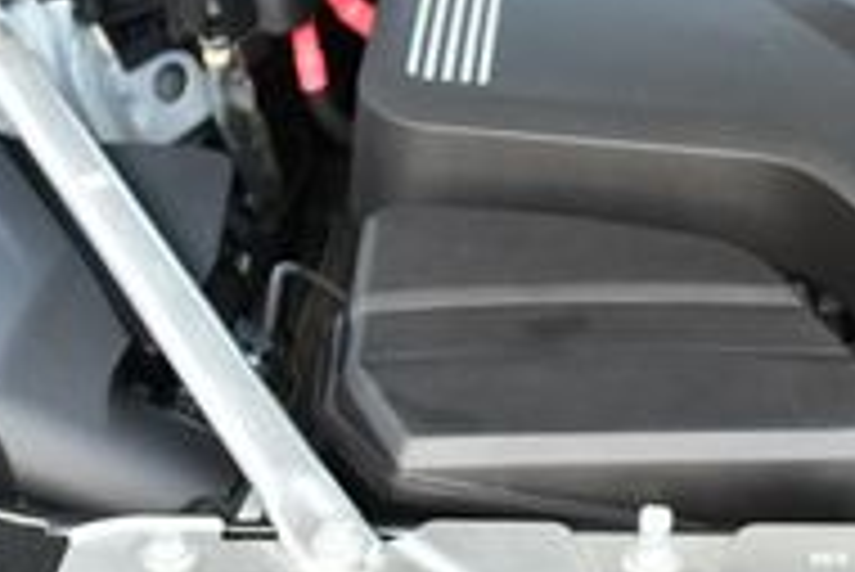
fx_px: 2876
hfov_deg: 16.4
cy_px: 365
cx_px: 936
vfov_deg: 11.3
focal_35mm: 121
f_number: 3.5
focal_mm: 18
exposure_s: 1/250
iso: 500
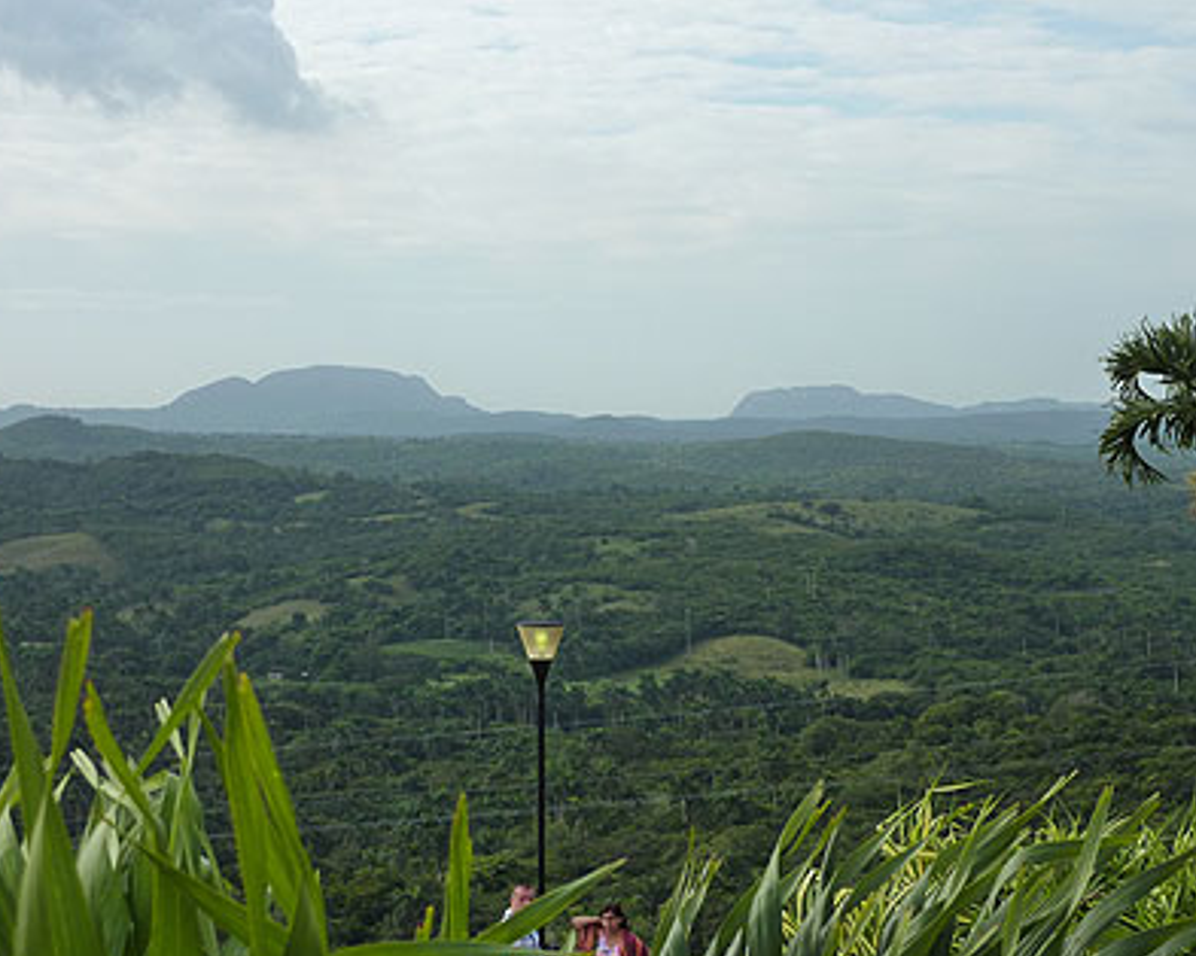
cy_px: 463
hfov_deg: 28.7
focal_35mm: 66
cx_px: 639
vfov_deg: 23.1
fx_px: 2335
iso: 125
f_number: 5
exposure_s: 1/500
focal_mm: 9.7
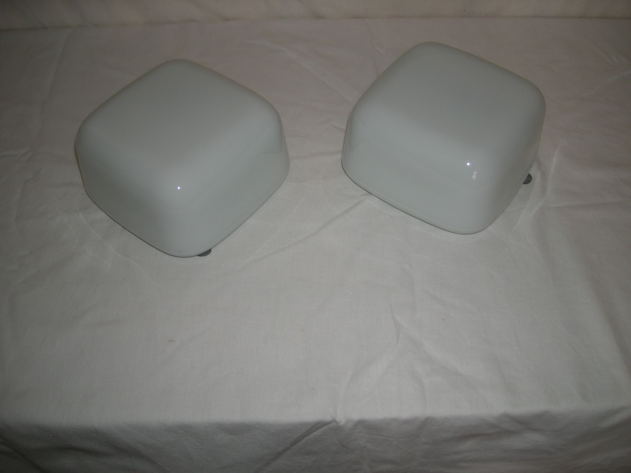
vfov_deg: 40.7
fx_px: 638
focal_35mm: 35
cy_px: 236
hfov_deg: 52.6
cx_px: 316
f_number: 2.8
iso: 50
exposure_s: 1/52
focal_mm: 5.7
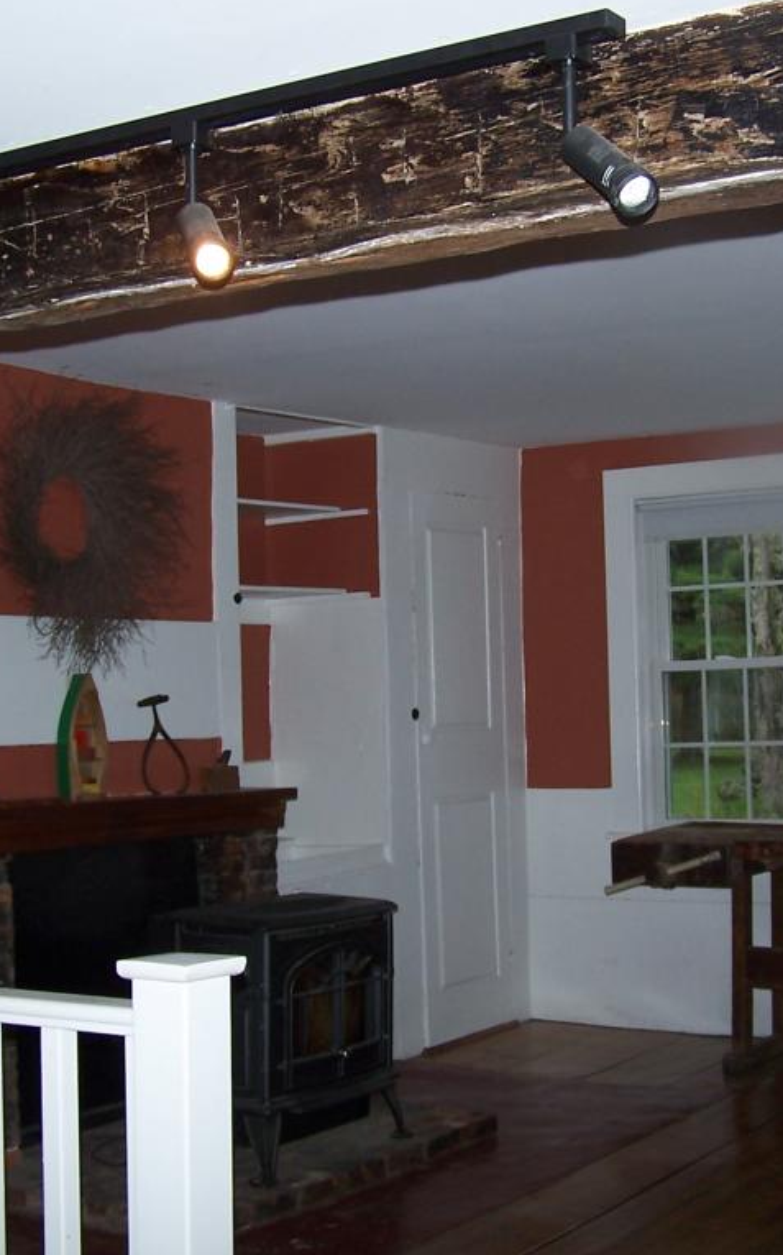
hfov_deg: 23.9
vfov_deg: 37.5
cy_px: 626
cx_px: 512
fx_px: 1845
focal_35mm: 54
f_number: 2.8
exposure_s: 1/60
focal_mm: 6.3
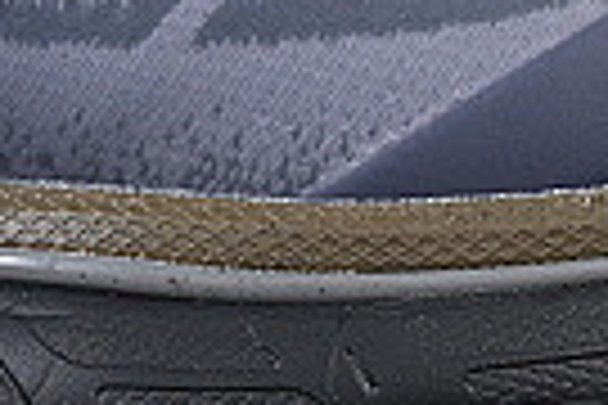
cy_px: -495
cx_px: -396
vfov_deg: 2.3
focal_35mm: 598
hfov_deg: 3.4
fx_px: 10099
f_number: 7.1
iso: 160
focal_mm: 50
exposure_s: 1/60
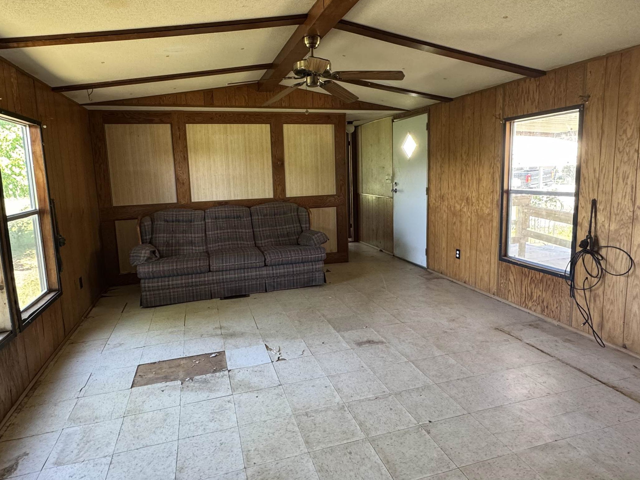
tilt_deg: -7.3
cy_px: 223
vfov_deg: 63.4
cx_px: 309
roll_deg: +1.2
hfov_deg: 79.0
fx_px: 388
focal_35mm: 21
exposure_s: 1/84
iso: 320
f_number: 2.2
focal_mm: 2.22
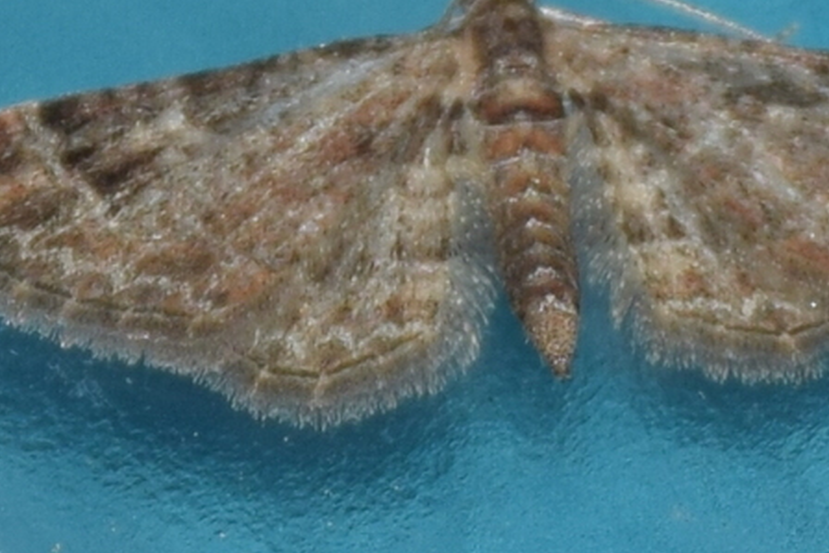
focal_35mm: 449
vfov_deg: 3.1
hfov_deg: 4.6
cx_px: 523
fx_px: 10342
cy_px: 139
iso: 100
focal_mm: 140
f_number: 10
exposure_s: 1/160
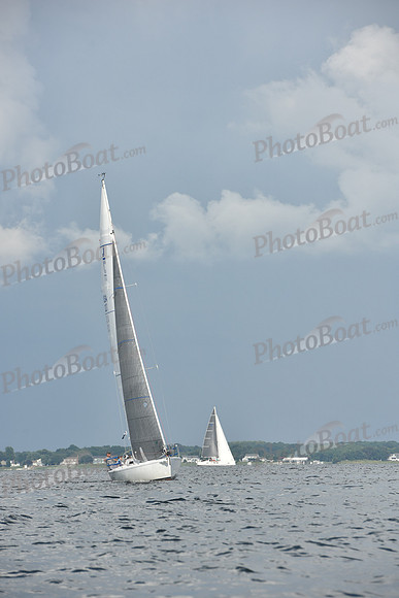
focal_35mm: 190
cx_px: 200
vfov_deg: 10.8
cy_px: 299
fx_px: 3157
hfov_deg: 7.2
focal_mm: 190
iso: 250
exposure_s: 1/1250
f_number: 9
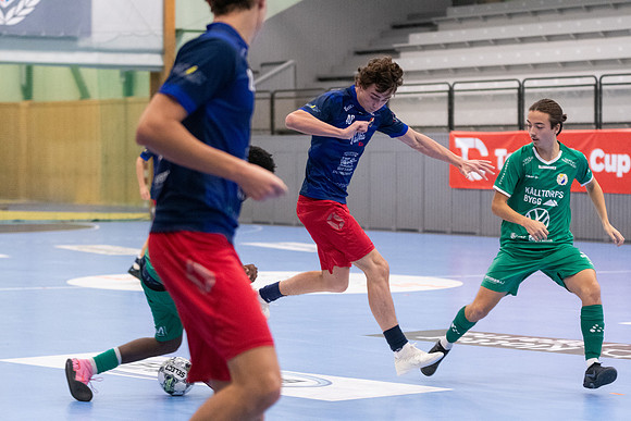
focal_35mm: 123
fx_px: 2156
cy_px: 210
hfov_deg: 16.6
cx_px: 316
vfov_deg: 11.2
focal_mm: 82
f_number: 3.2
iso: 5000
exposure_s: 1/640
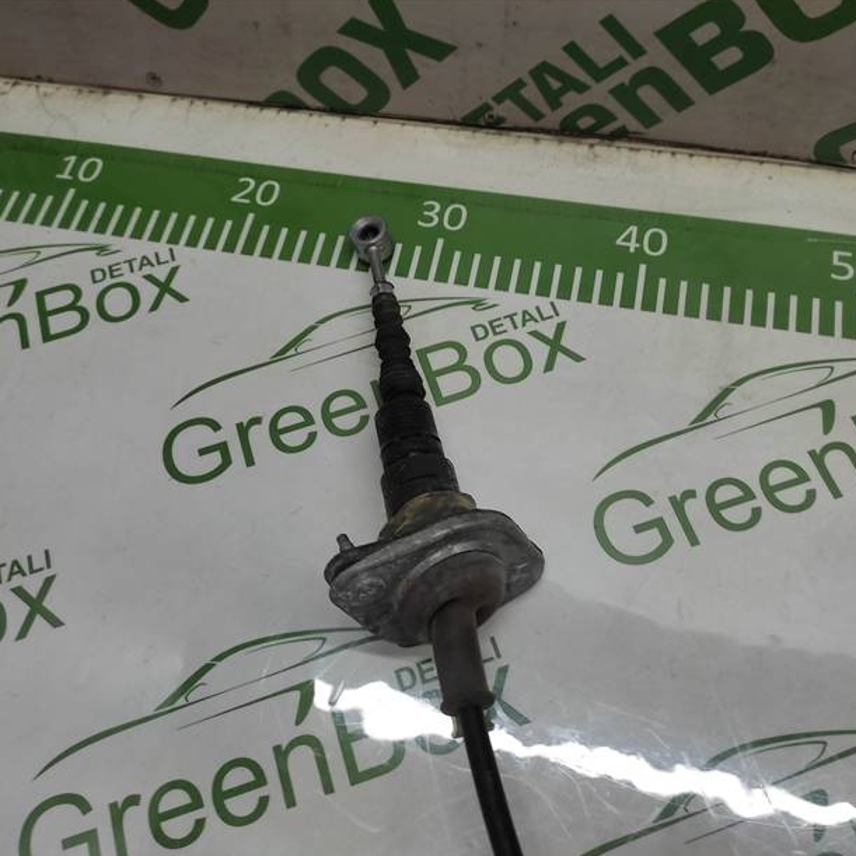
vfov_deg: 52.5
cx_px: 432
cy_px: 429
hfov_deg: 52.5
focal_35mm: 31
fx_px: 867
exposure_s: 1/100
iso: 142
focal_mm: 4.74
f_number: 1.79
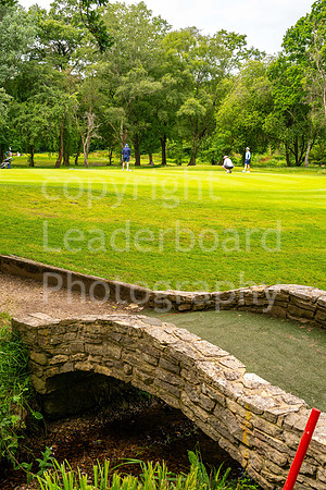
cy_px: 245
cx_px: 163
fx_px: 516
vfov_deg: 50.7
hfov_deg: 35.1
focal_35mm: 38
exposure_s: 1/200
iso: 200
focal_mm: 38
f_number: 7.1
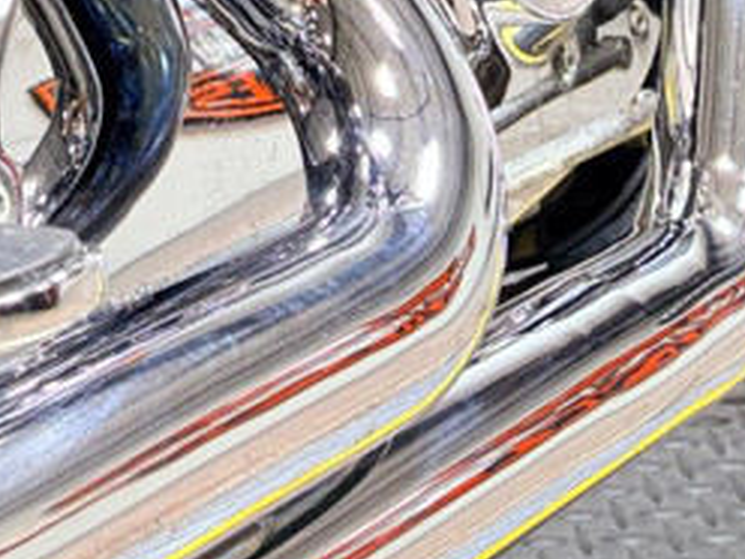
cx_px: -41
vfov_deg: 11.8
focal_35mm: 112
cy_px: -556
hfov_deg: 17.1
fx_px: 2410
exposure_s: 1/120
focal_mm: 5.96
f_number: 1.6
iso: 64
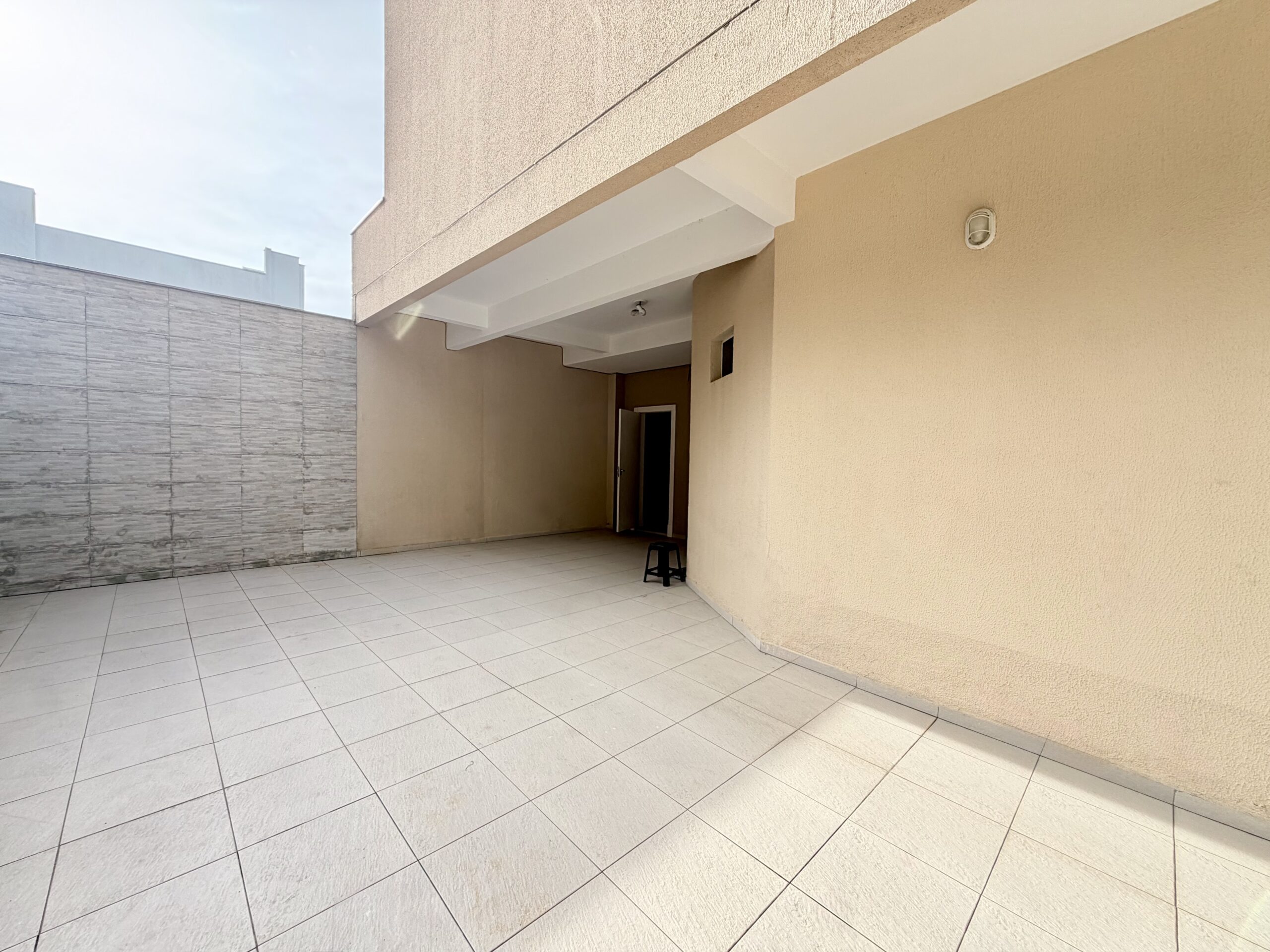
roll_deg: -0.5
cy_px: 476
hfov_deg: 102.1
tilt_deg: -2.5
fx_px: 514
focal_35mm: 14
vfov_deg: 85.7
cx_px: 635
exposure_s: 1/502
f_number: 2.2
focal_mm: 2.22
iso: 64
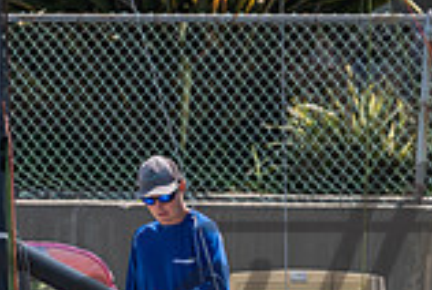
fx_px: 6600
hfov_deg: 3.7
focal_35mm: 549
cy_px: 291
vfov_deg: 2.5
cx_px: 41
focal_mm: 150
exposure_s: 1/640
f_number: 6.3
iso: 400
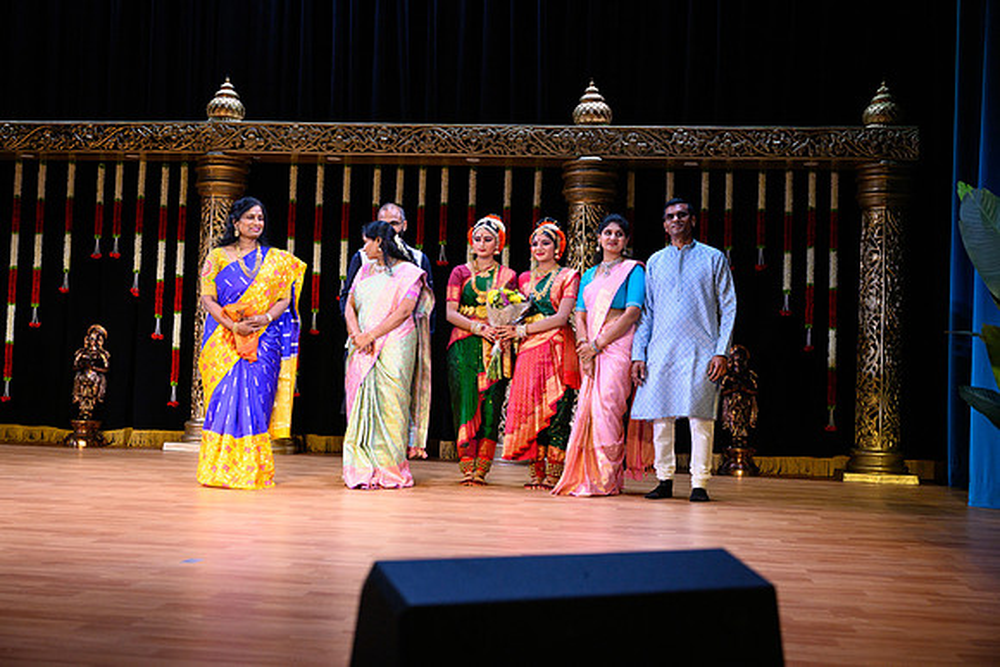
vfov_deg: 31.2
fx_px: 1195
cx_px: 500
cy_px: 334
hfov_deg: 45.4
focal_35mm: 43
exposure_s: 1/320
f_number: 3.5
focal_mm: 43
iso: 640
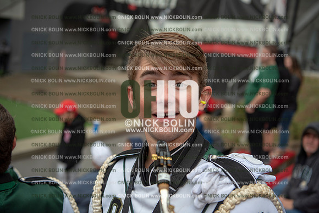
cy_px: 106
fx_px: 443
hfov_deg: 39.6
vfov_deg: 27.0
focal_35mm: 50
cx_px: 160
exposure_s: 1/800
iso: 250
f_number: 3.5
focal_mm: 50
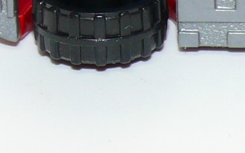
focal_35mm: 425
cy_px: -123
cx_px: 377
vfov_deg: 3.1
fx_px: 2838
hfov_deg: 4.9
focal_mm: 13.6
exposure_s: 1/30
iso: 100
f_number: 4
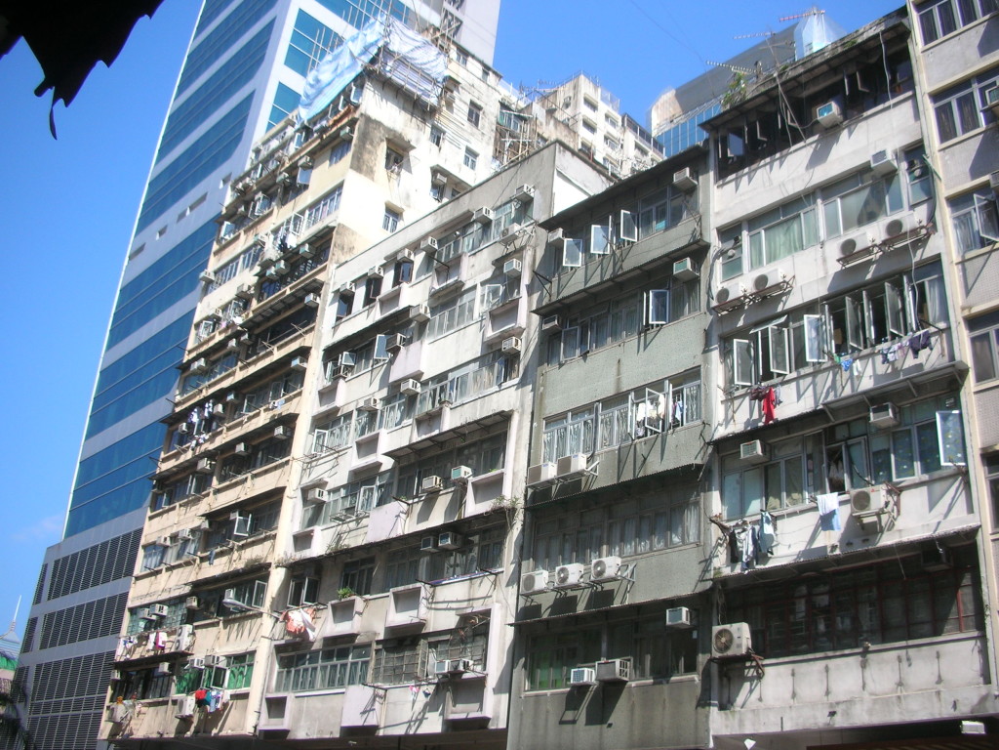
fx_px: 1010
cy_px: 375
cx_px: 500
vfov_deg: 40.7
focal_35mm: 35
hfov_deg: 52.6
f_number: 8.5
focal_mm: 5.8
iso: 50
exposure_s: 1/53.8
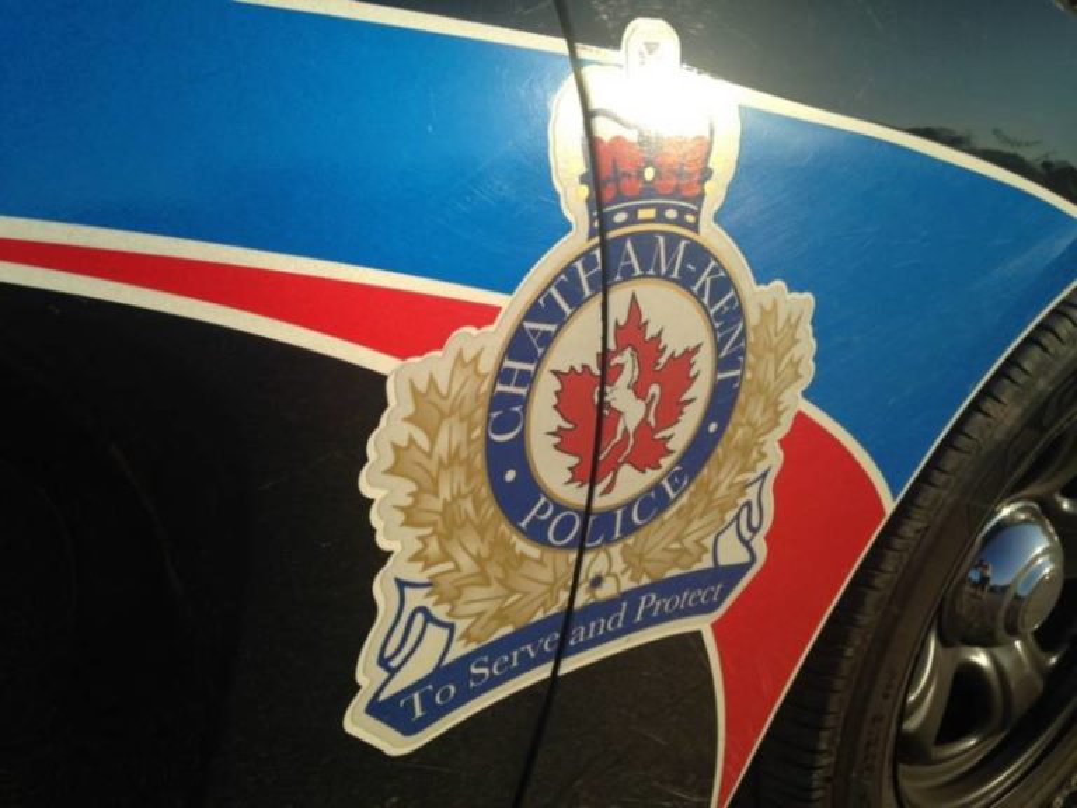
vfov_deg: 42.9
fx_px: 1027
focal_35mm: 33
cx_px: 538
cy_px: 404
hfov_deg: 55.4
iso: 50
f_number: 2.4
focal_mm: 4.12
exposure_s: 1/1261
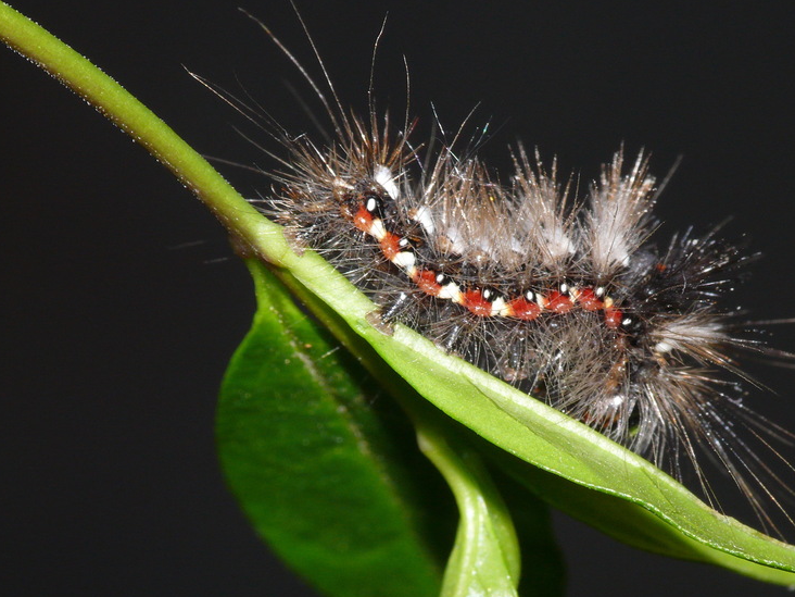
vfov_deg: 4.9
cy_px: 315
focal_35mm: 304
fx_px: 6982
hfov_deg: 6.5
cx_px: 451
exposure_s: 1/250
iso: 200
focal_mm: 55.2
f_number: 11
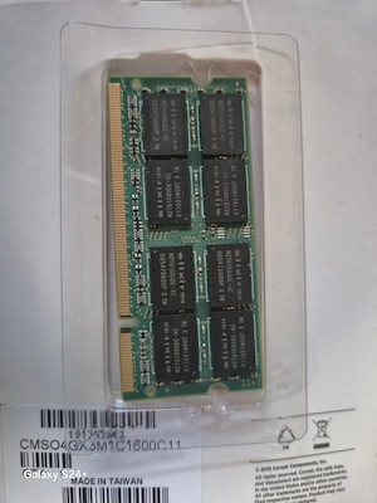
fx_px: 334
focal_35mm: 23
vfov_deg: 73.9
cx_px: 188
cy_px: 252
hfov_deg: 58.9
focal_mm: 5.4
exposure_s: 1/50
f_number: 1.8
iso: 500
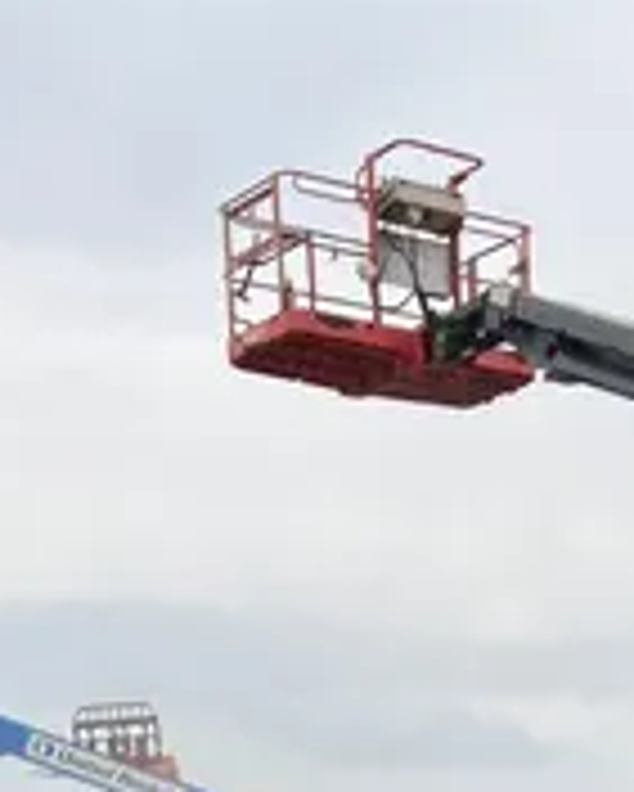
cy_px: 1636
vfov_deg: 13.9
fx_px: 2672
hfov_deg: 13.5
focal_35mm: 114
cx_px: 355
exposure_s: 1/867
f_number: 1.8
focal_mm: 3.99
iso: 20
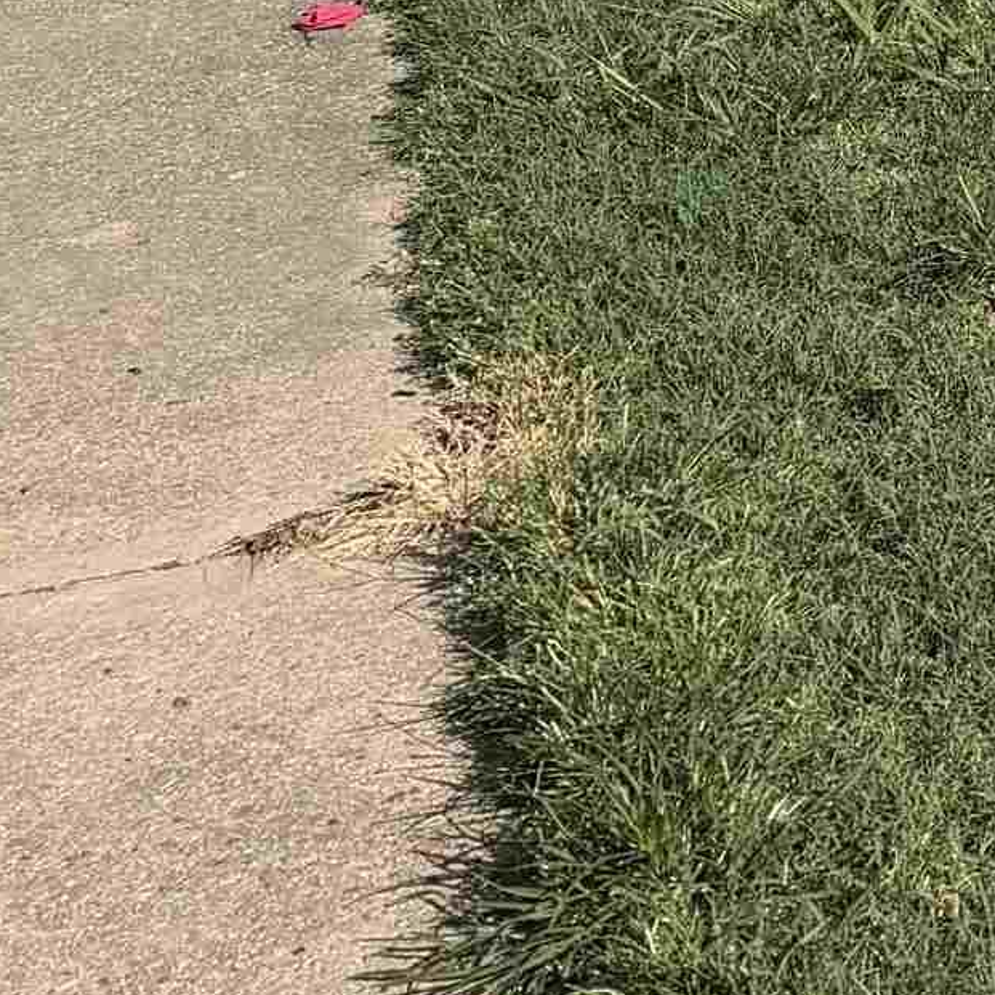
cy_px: -751
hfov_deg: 12.7
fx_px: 3415
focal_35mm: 105
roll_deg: +1.3
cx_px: 2419
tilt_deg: -2.1
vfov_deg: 14.7
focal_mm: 6.76
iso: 80
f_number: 1.78
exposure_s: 1/6173
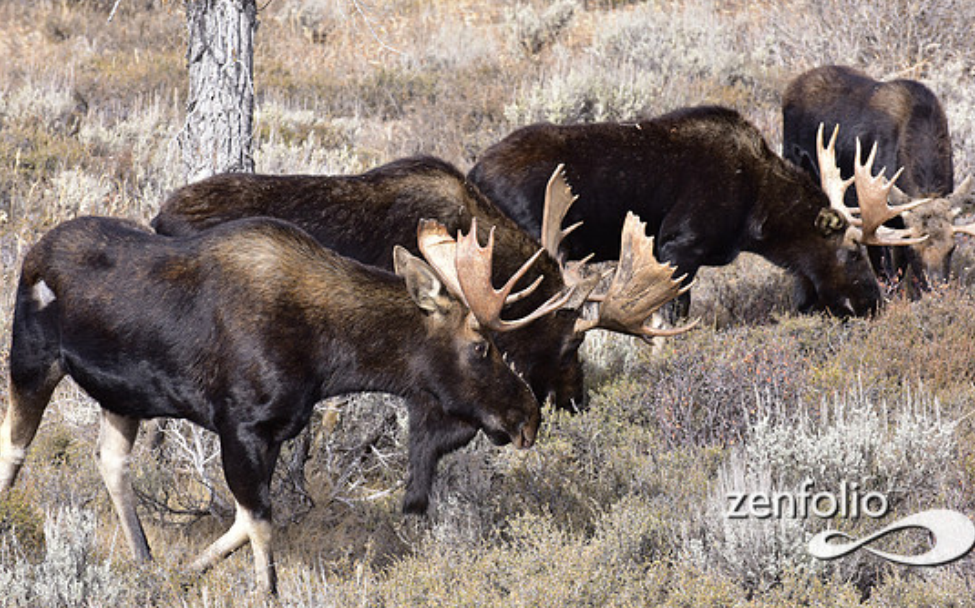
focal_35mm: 188
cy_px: 263
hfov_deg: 11.2
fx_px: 4994
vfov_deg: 7.0
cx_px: 476
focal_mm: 170
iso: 800
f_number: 8
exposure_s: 1/1000
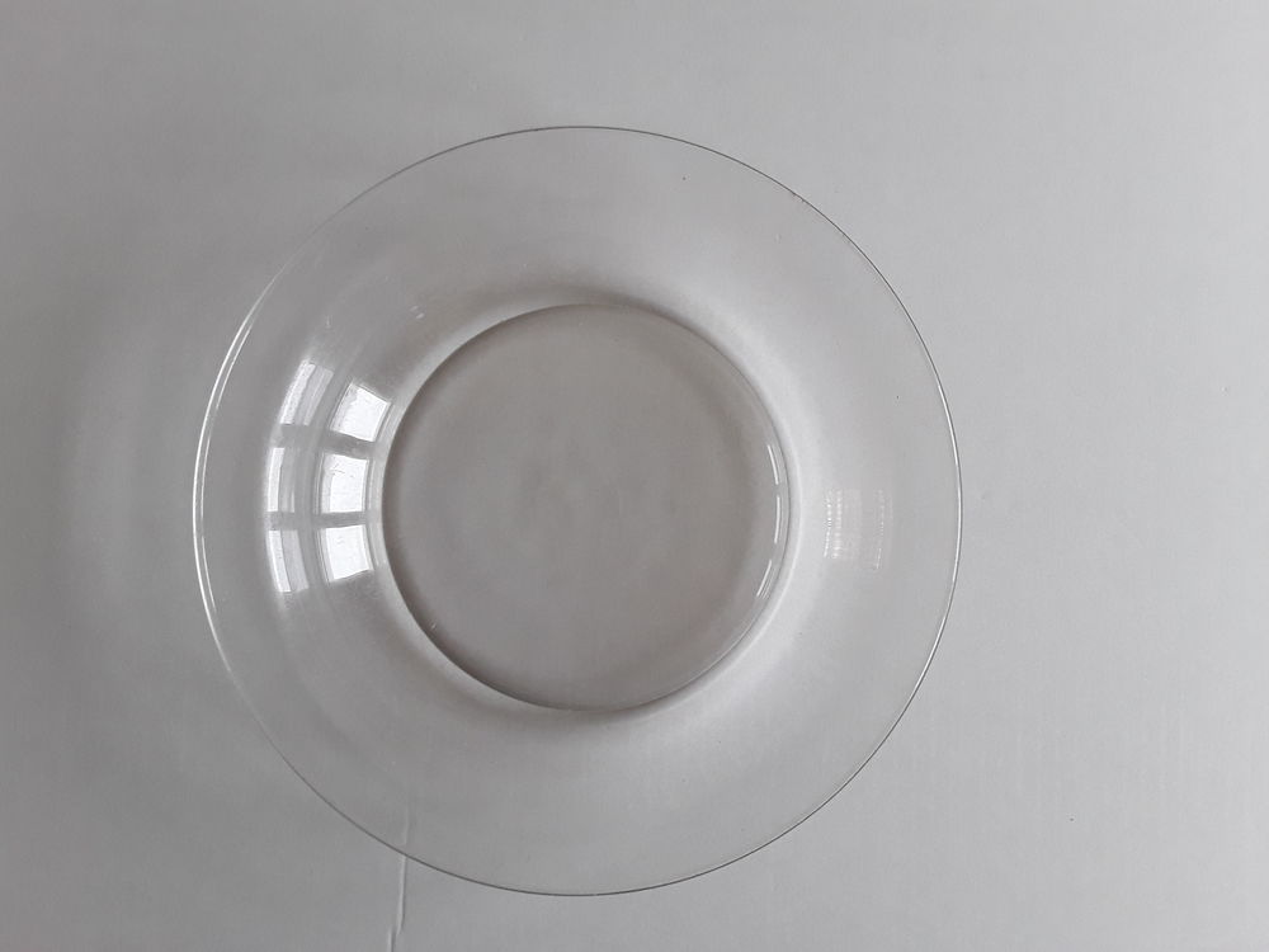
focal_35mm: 27
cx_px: 634
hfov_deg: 65.3
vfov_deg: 51.4
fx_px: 990
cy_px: 476
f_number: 1.9
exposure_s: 1/33
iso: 40
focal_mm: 2.91
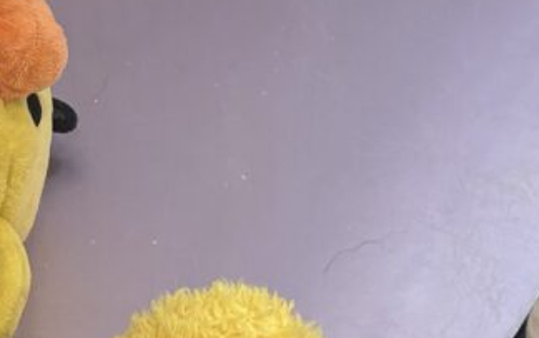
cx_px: 907
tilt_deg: -52.8
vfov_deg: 11.6
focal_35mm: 102
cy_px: 676
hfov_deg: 17.4
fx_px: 1499
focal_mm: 5.96
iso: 125
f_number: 1.6
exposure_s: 1/50
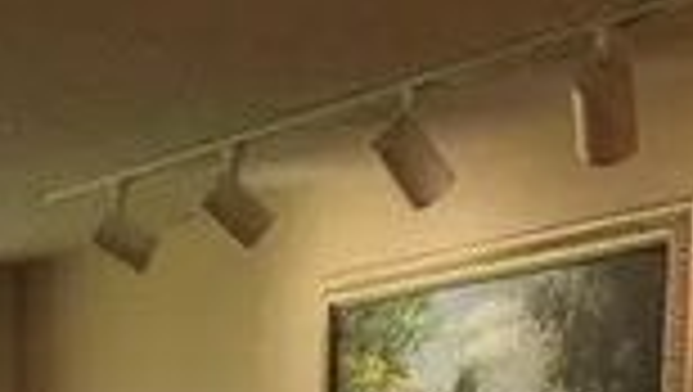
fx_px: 2410
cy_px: 1000
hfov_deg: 16.0
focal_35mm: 131
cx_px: -9
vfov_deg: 8.4
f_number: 2.2
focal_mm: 4.15
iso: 25
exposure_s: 1/40
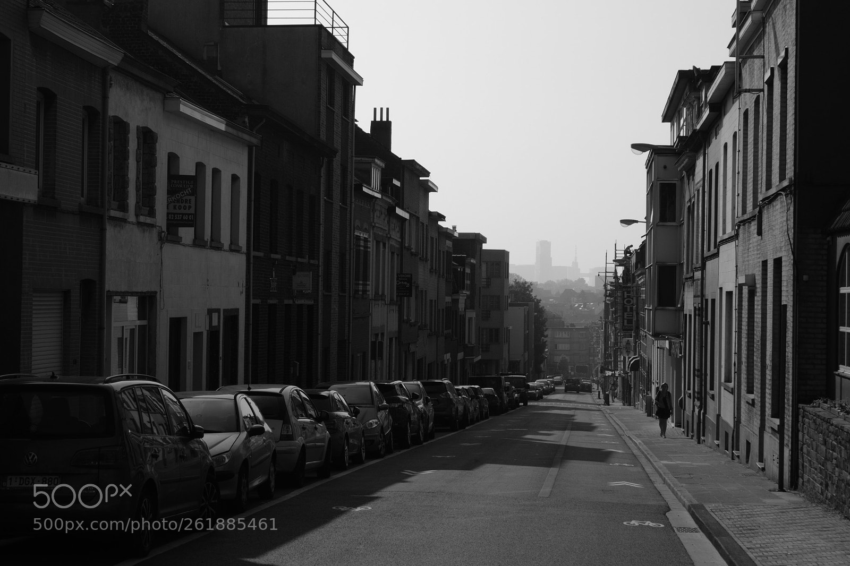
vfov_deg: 18.2
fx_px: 1770
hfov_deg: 27.0
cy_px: 283
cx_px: 425
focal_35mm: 75
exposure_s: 1/250
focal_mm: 50
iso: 200
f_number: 16
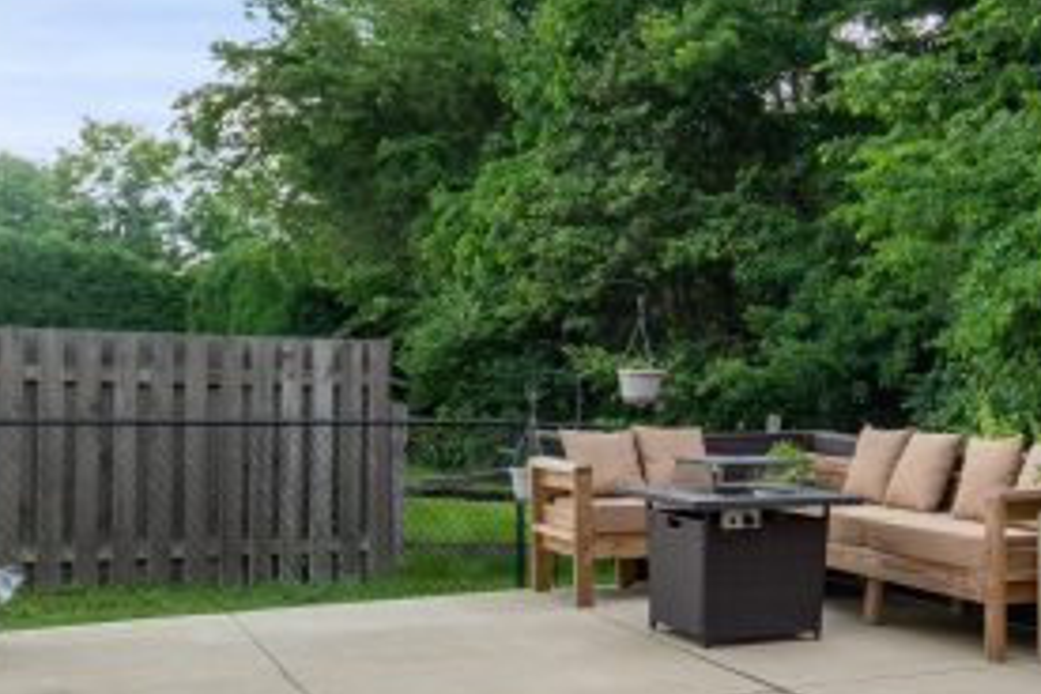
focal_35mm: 49
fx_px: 1417
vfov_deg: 27.5
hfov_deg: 38.9
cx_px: 822
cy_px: 351
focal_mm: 12
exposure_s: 1/30
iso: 250
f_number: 9
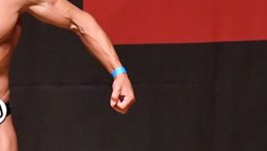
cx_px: -29
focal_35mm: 883
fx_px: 6257
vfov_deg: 1.4
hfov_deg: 2.4
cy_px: 168
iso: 12800
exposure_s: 1/400
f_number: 5.6
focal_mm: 180
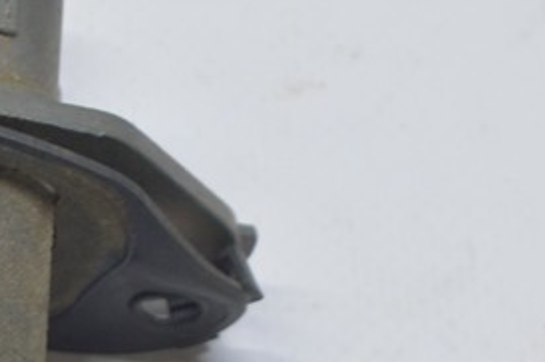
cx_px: -54
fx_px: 4670
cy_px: 275
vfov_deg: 4.4
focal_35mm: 309
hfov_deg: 6.6
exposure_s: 1/20
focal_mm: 55
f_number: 5.6
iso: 400
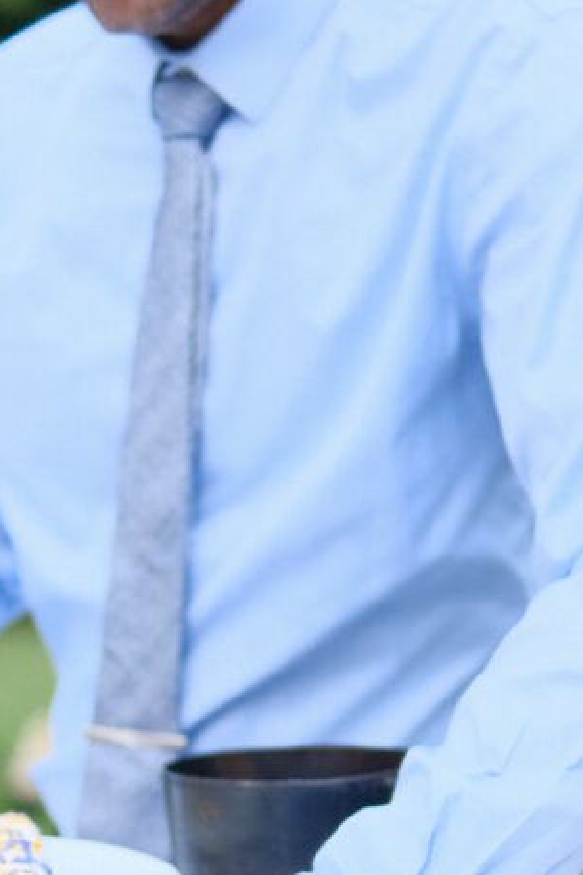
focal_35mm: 101
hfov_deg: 13.5
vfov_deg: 19.7
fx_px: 2453
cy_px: 827
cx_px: 99
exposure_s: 1/8000
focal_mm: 30
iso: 640
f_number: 1.4
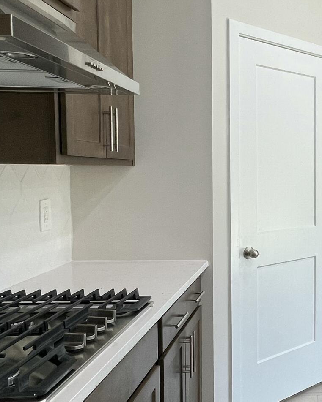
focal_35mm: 40
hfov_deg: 32.8
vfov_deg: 45.8
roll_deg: -0.6
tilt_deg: -3.2
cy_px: 208
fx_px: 477
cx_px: 354
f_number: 1.8
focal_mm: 1.57
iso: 100
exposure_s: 1/120
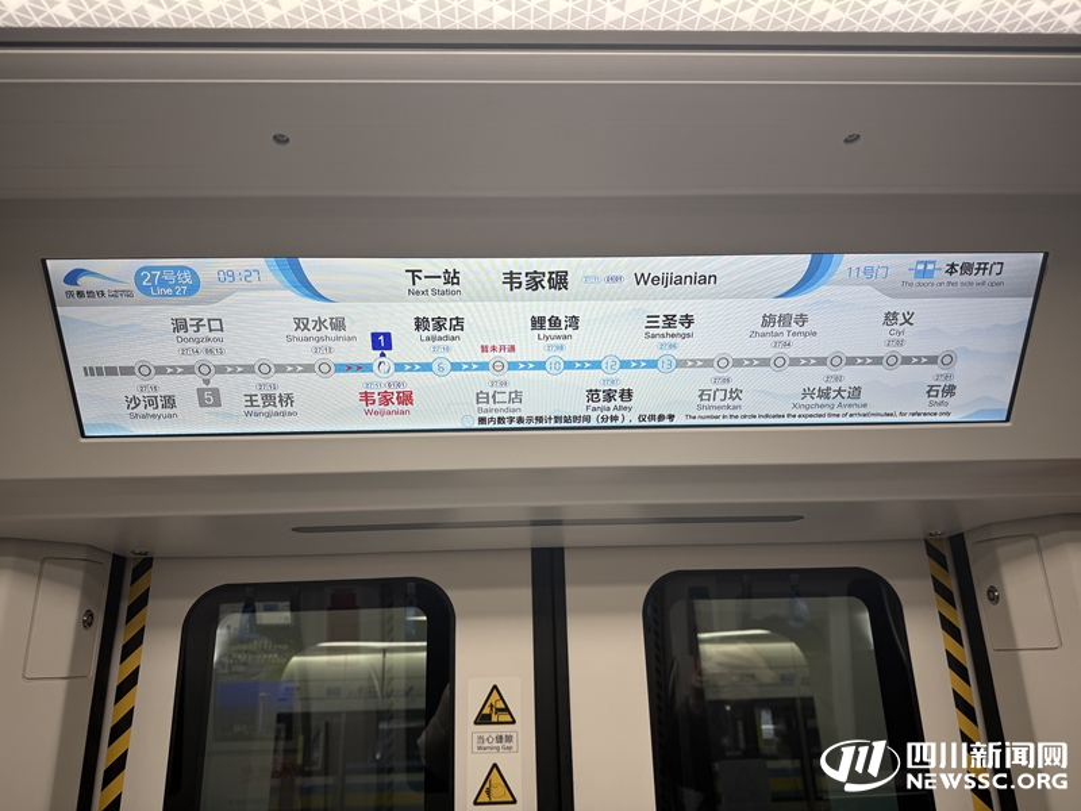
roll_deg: +1.8
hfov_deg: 71.6
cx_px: 540
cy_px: 406
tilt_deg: +23.1
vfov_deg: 56.8
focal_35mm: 24
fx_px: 749
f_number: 1.78
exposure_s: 1/121
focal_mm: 6.76
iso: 64
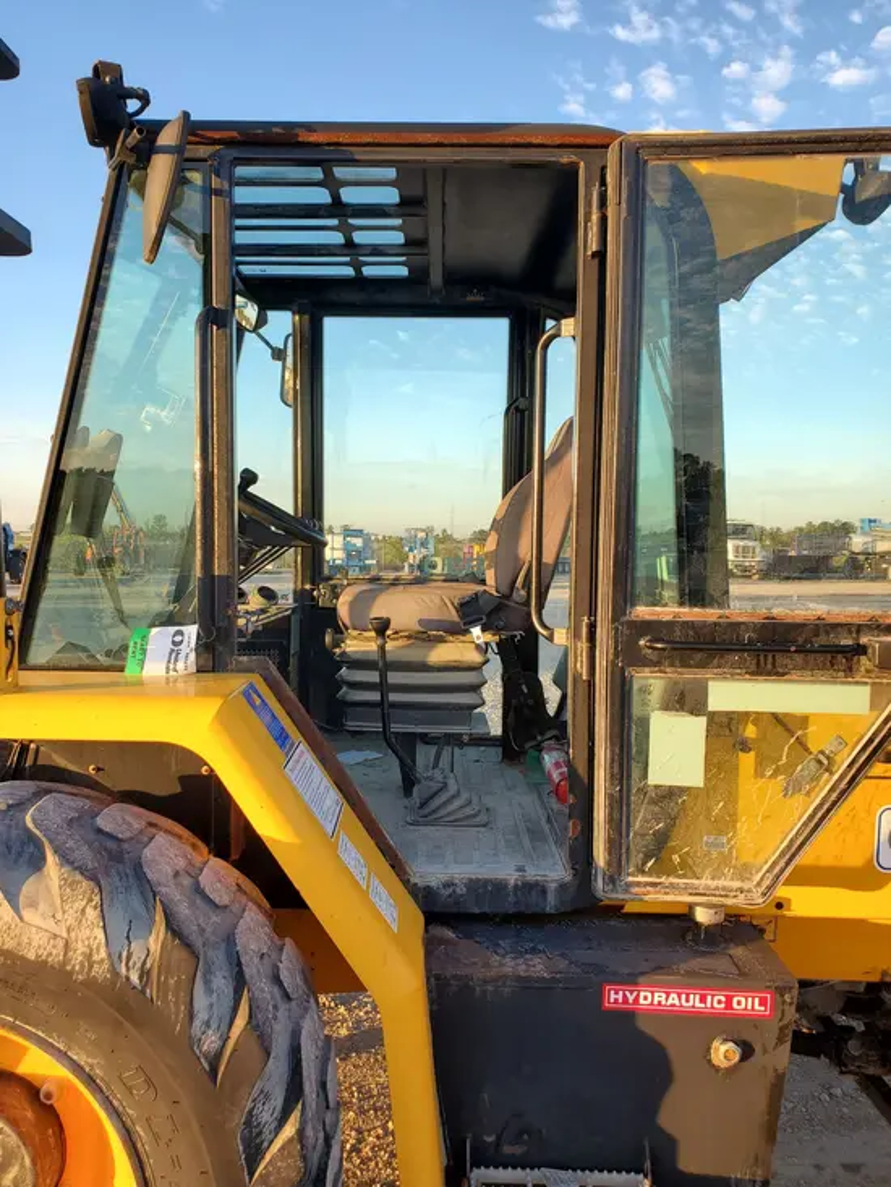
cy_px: 594
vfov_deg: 67.3
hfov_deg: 53.1
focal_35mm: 26
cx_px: 446
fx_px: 892
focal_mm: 4.3
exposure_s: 1/253
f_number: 2.4
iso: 50
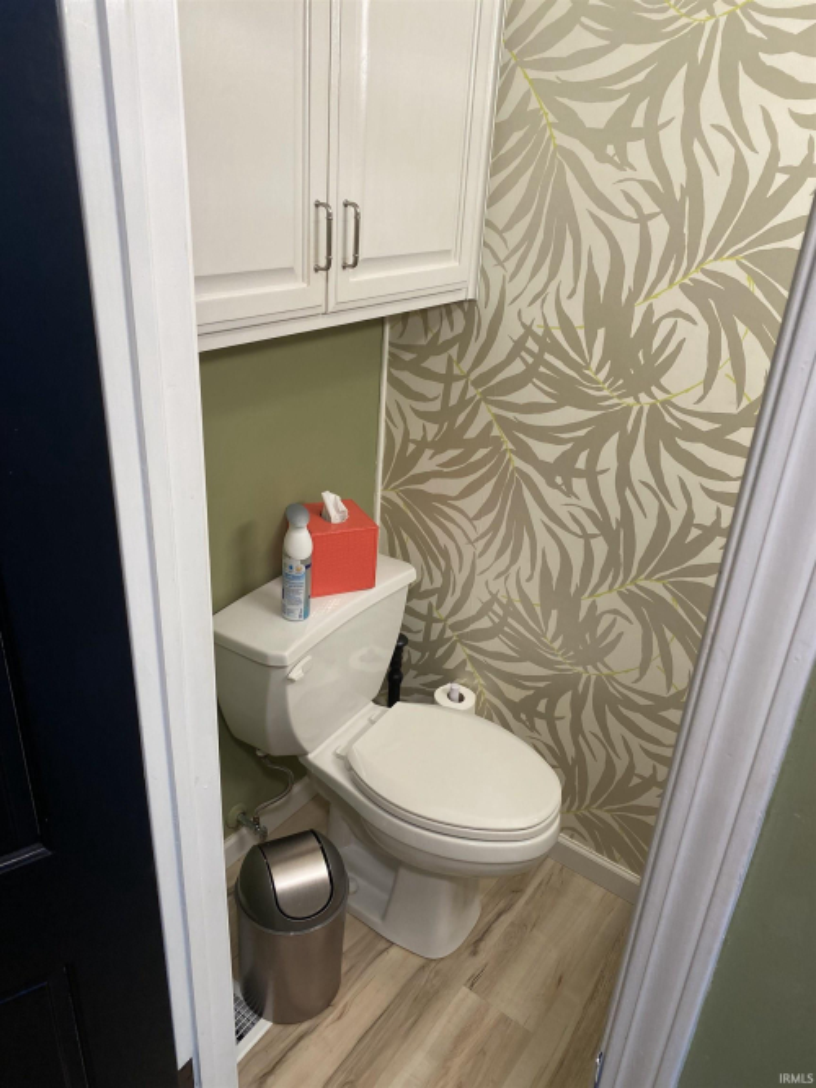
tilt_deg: -24.9
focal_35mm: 26
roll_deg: -4.0
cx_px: 408
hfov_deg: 53.0
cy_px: 544
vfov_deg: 67.3
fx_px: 817
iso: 100
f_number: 1.8
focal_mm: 4.25
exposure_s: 1/120
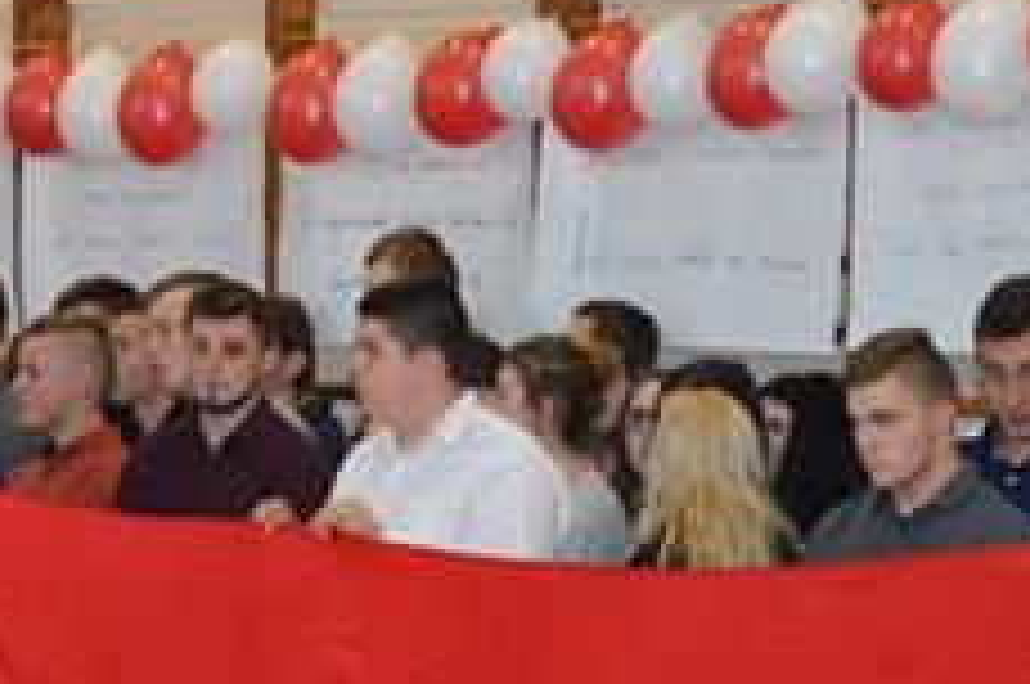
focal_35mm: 204
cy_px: 688
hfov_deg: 10.1
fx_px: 5828
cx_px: 216
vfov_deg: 6.7
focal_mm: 48
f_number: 5.3
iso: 1000
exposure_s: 1/60
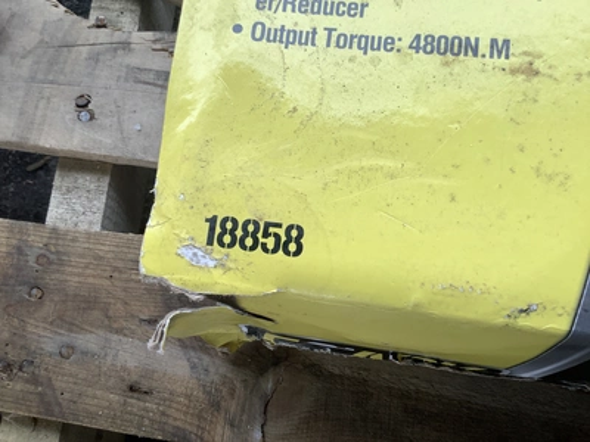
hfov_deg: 58.4
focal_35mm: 31
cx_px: 295
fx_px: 528
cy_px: 221
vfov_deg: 45.4
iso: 32
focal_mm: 3.3
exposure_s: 1/120
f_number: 2.4
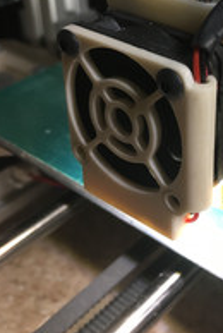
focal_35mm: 54
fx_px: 500
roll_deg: -1.1
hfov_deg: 24.2
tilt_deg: -26.9
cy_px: 58
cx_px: 217
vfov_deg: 35.4
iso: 125
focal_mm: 4.15
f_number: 2.2
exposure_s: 1/33
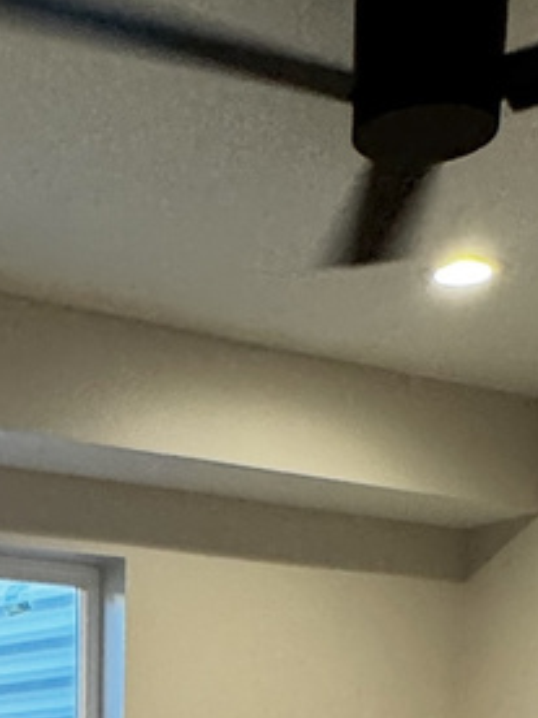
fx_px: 1616
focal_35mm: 78
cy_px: 1139
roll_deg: -0.2
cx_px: -10
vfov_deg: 20.6
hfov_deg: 18.4
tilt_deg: -9.3
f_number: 2.2
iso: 250
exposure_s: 1/120
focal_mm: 2.22
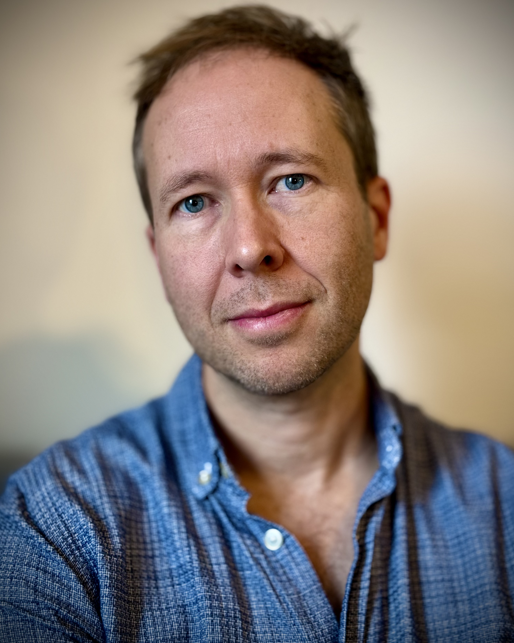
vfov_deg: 36.6
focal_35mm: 51
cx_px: 255
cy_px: 294
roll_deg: -0.8
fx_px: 970
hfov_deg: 29.7
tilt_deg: -3.8
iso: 200
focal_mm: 6.76
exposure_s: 1/50
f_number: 1.78
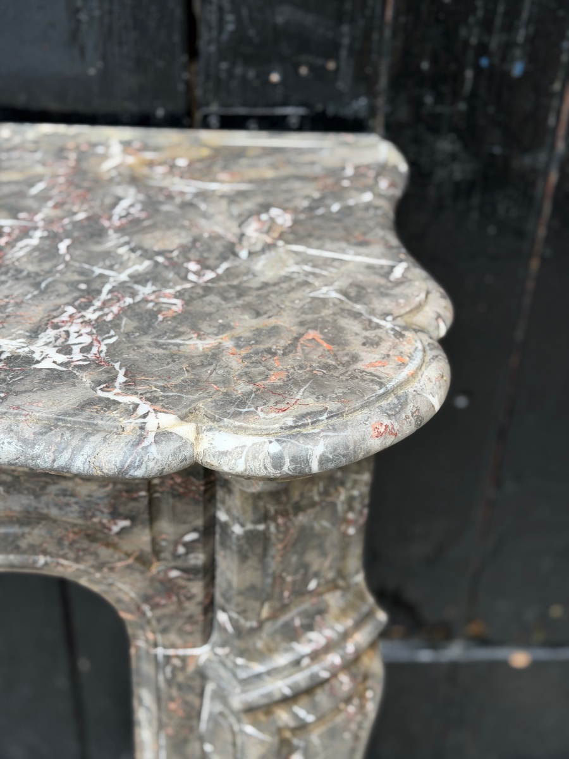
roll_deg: -3.1
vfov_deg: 39.7
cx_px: 284
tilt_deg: -36.8
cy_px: 380
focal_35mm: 48
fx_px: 1052
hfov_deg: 30.3
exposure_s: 1/786
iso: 64
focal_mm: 6.76
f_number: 1.78
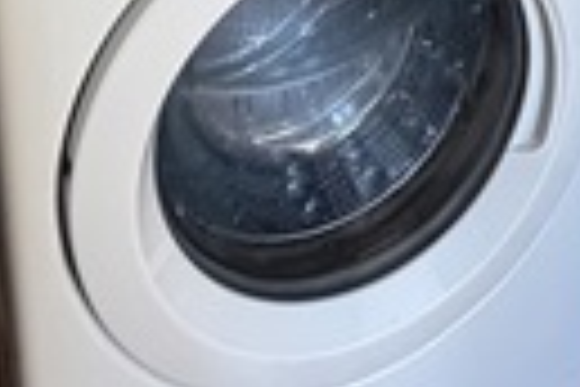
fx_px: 1208
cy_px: -484
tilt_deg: -11.0
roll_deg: +1.8
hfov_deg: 26.9
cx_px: 378
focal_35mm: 75
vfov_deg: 14.0
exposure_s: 1/120
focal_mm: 2.22
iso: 320
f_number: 2.2
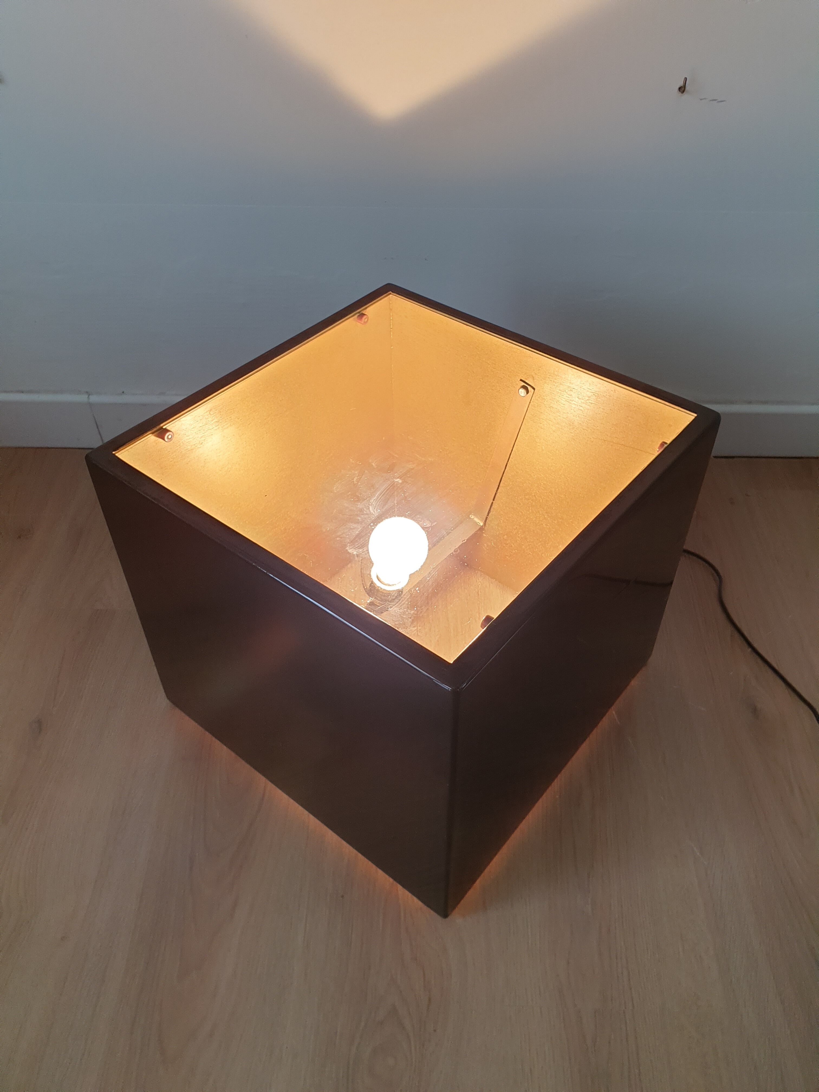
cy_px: 546
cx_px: 410
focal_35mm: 26
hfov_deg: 53.1
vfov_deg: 67.3
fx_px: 820
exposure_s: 1/50
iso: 80
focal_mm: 4.3
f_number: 2.4
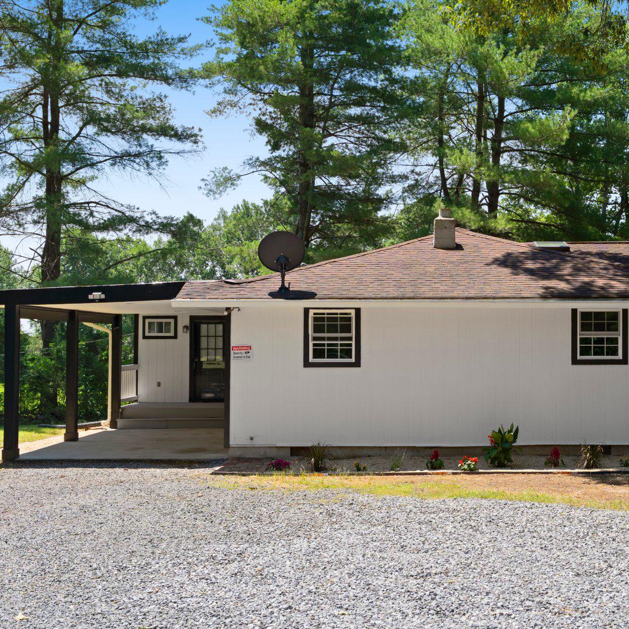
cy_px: 330
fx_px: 961
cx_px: 500
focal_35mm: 47
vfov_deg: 36.2
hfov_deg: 35.1
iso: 100
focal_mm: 30.5
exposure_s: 1/125
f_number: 9
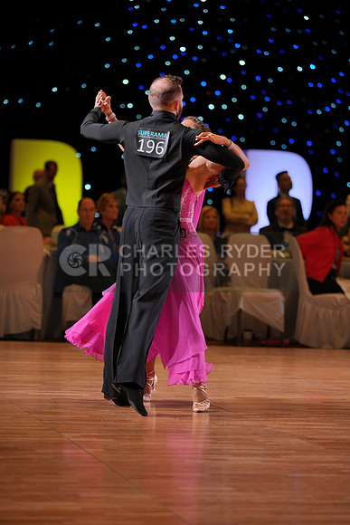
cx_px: 175
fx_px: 1880
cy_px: 262
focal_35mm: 129
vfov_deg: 15.9
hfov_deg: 10.6
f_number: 2.8
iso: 500
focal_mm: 129
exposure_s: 1/320
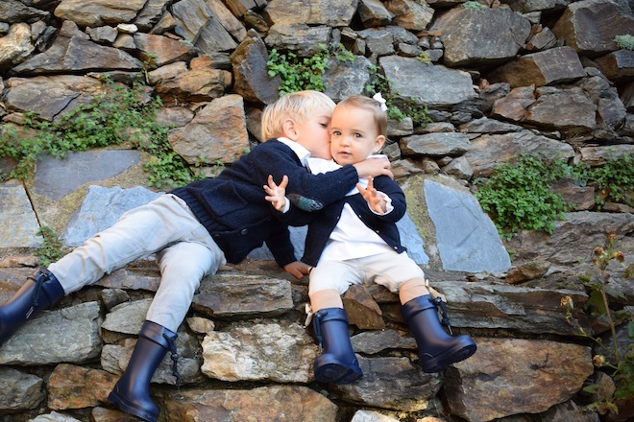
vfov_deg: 28.3
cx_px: 264
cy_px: 213
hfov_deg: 41.3
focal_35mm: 48
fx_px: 838
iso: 800
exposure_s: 1/160
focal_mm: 27
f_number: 4.5
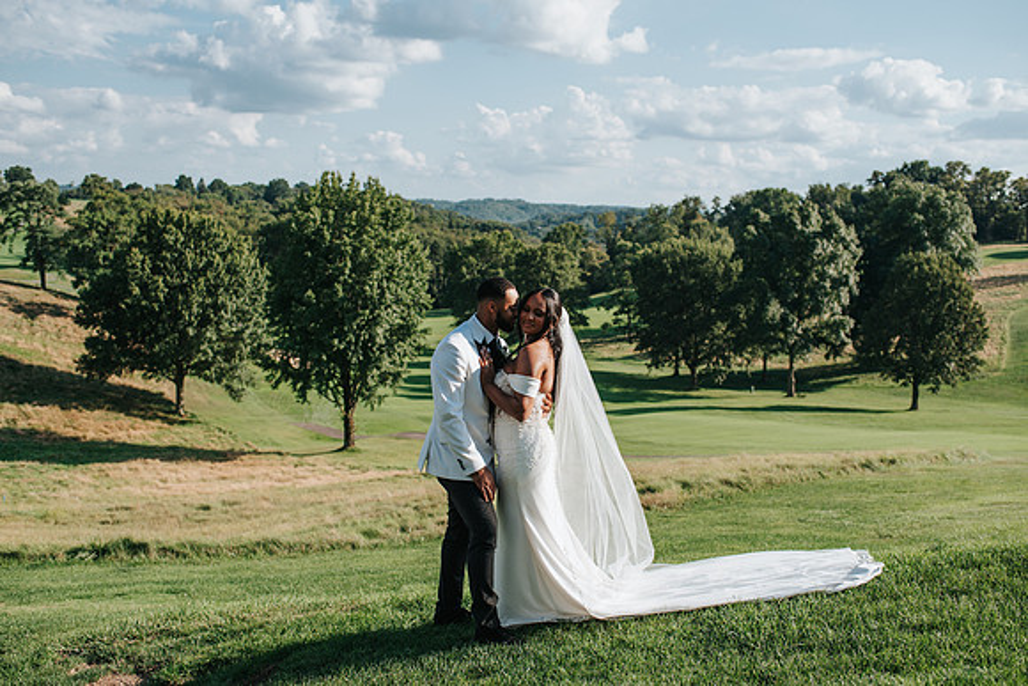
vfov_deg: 35.3
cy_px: 368
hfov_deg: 51.0
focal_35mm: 38
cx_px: 517
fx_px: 1079
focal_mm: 35
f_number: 3.2
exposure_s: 1/1250
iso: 100
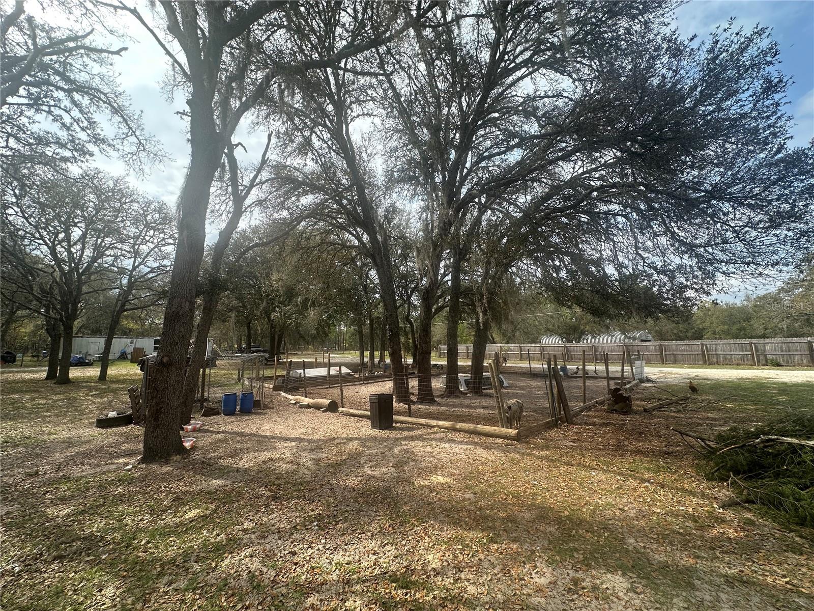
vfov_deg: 85.7
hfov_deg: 102.1
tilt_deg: +8.3
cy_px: 306
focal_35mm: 14
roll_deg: -1.2
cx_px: 407
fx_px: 329
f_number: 2.2
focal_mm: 2.22
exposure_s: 1/682
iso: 40
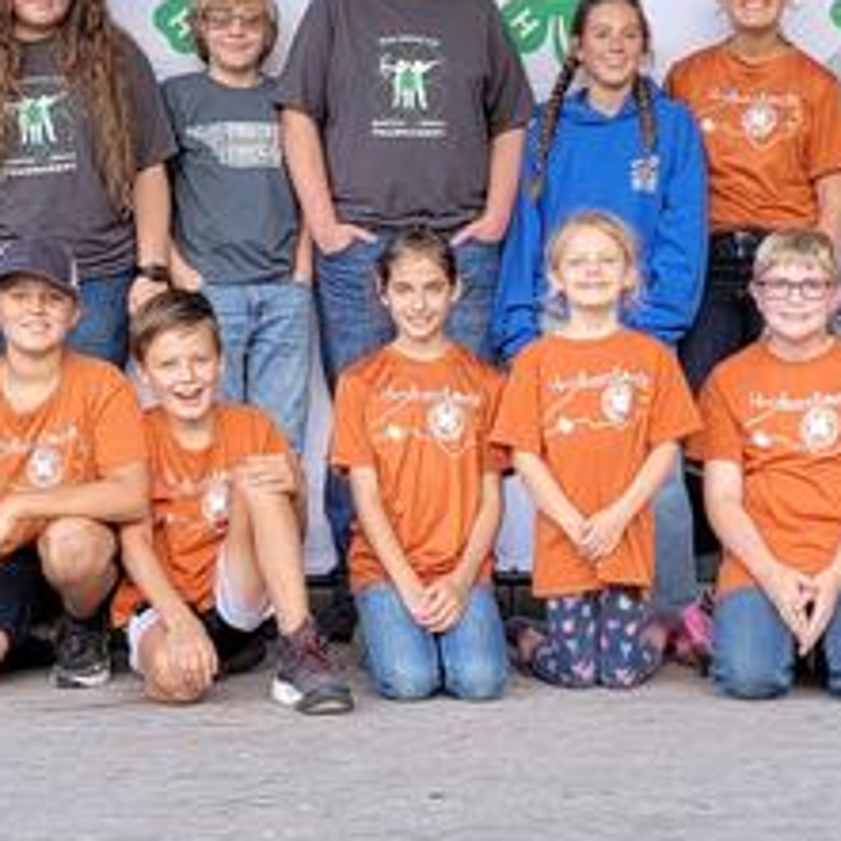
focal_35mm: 46
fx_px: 1264
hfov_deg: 36.3
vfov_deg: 36.1
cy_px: 225
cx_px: 259
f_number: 1.8
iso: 80
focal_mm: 6.7
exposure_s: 1/120
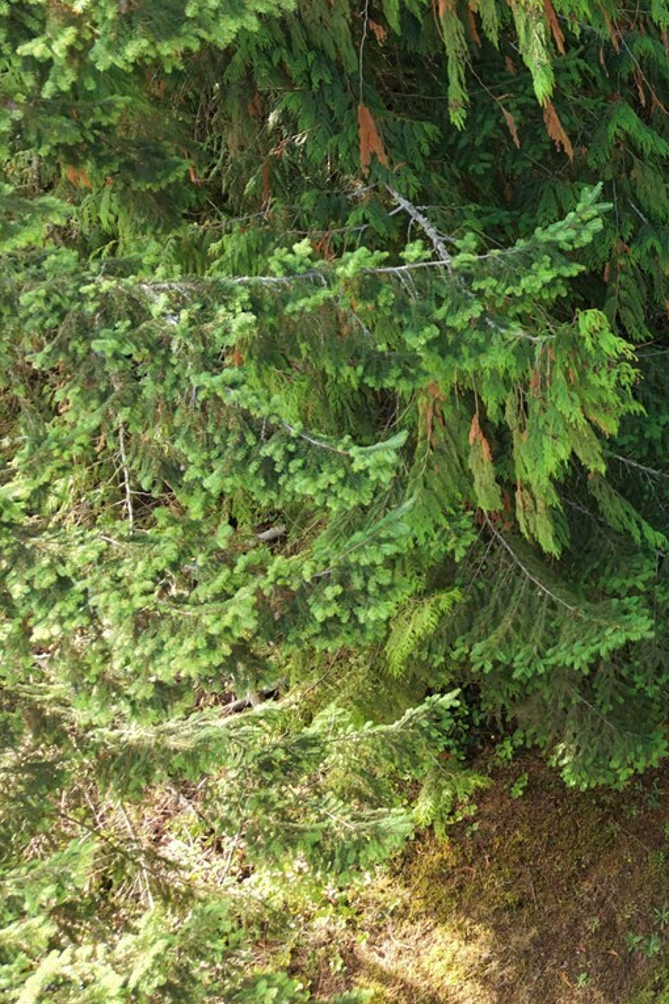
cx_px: 900
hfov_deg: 23.4
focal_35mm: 50
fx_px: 1394
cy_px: 311
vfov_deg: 39.0
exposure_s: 1/160
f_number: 1.8
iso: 100
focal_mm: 8.67
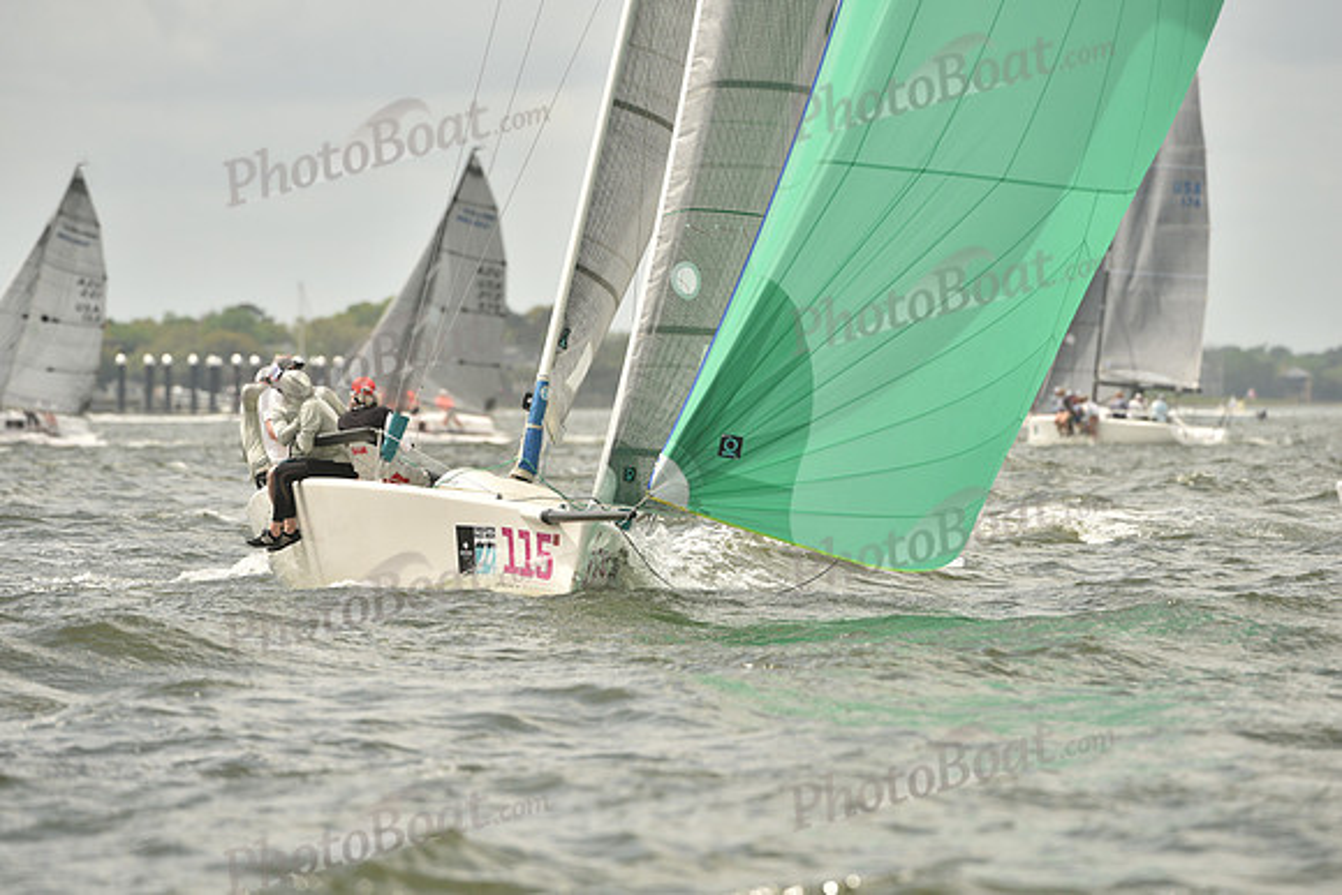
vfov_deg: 3.4
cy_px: 448
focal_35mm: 400
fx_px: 14914
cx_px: 671
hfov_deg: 5.2
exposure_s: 1/1250
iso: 320
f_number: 6.3
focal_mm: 400
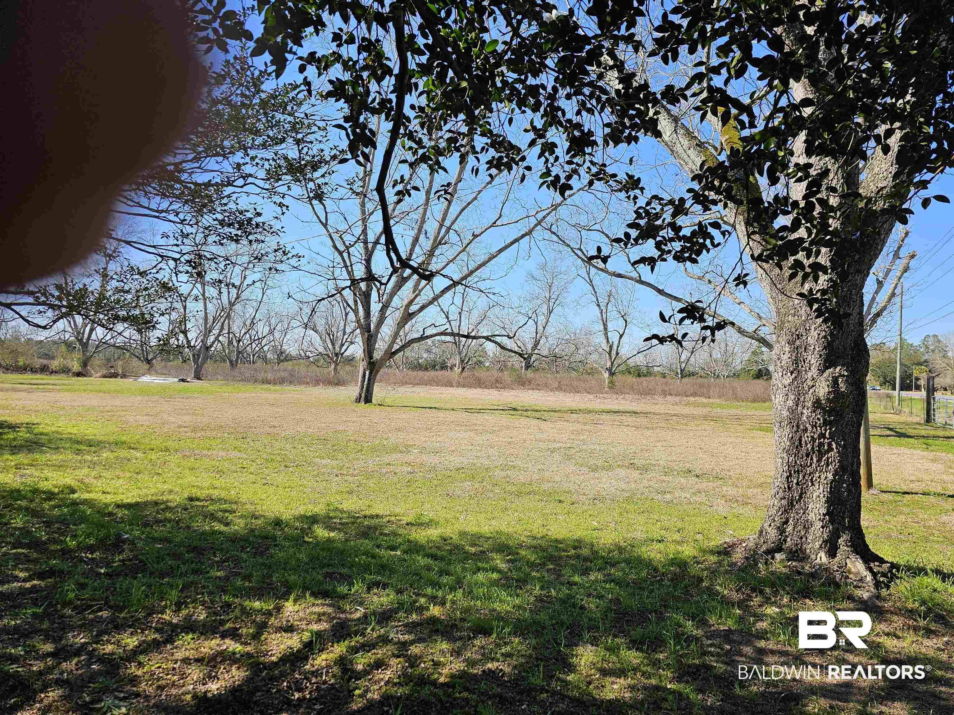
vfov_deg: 58.9
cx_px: 477
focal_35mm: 23
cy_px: 358
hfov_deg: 73.9
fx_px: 634
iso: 25
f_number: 1.7
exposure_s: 1/1011
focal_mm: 6.3
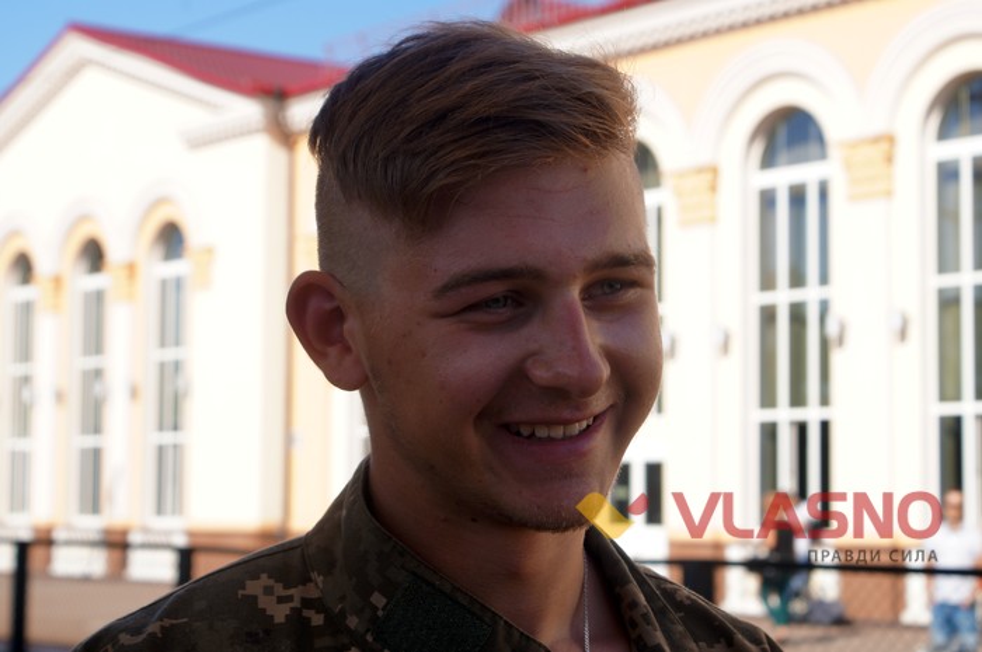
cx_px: 491
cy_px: 326
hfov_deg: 27.0
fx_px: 2043
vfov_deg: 18.1
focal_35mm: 75
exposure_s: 1/125
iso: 100
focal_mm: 50
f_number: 8
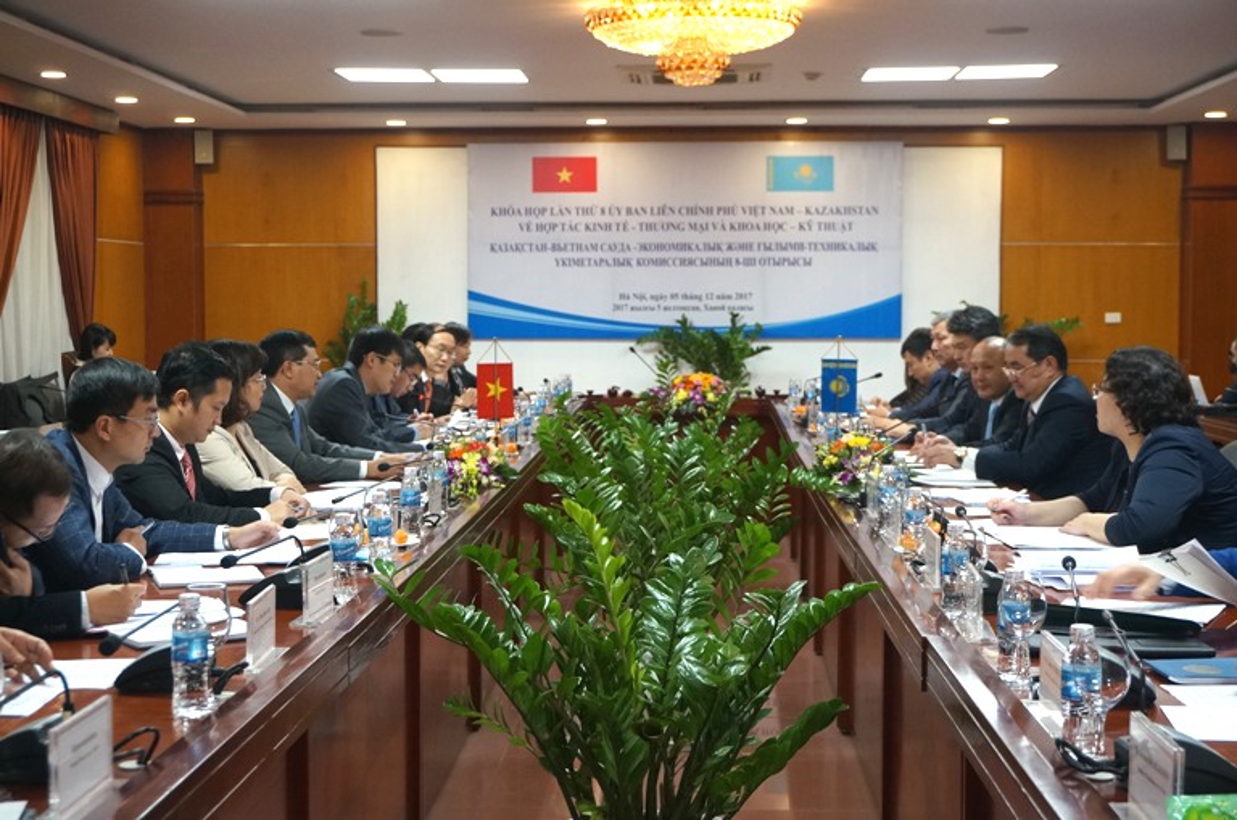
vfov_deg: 23.7
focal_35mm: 57
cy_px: 410
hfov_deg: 35.1
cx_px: 618
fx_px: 1955
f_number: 5.6
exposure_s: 1/60
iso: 800
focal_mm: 38
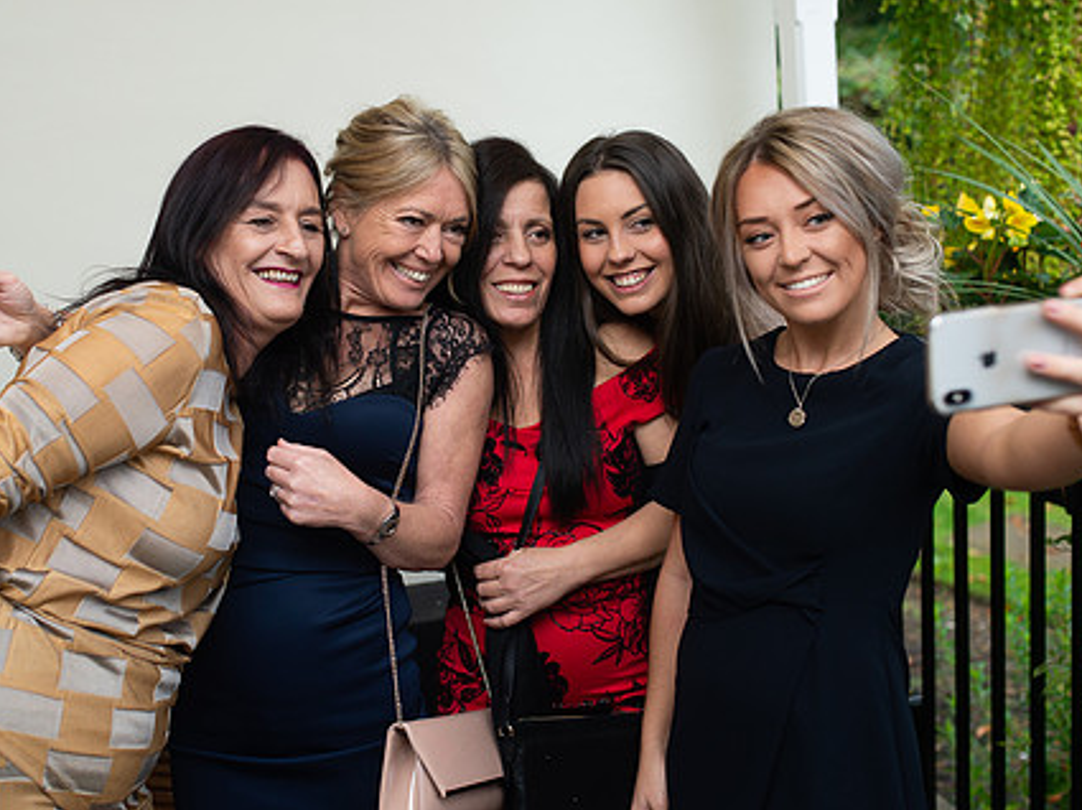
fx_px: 1499
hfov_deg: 39.7
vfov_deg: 30.1
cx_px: 499
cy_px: 312
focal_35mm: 48
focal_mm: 35
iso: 100
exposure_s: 1/100
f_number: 2.8
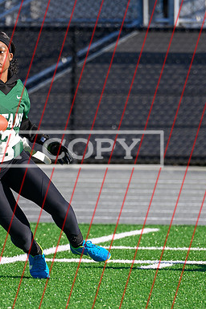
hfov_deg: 2.1
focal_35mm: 668
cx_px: 9
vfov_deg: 3.1
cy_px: 283
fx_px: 5744
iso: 125
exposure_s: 1/1250
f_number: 2.8
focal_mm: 200
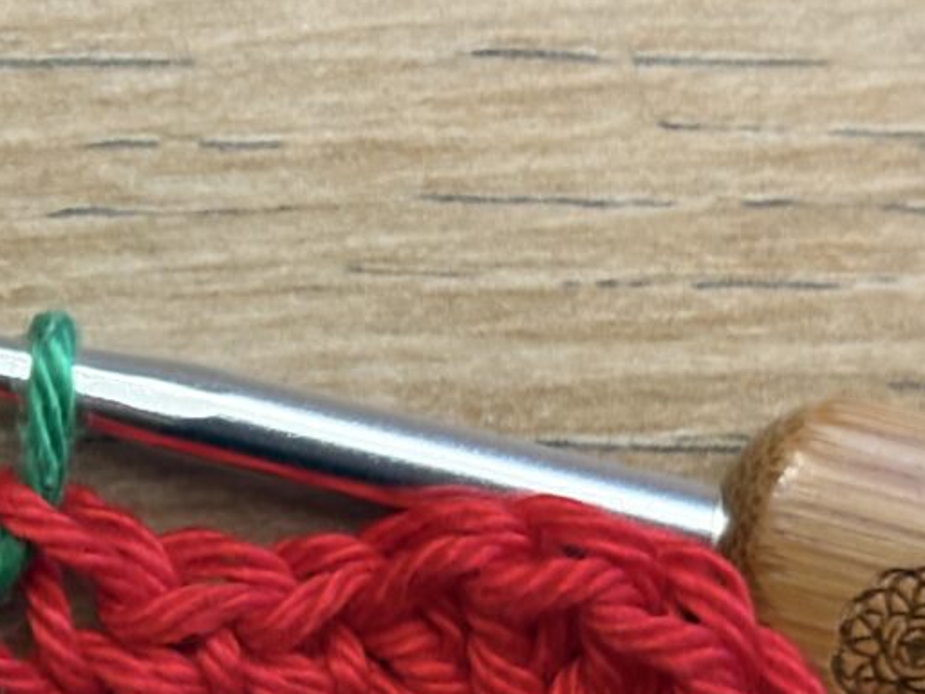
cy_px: 600
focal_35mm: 104
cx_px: 105
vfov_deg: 14.1
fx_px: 2779
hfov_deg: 18.6
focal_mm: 5.96
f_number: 1.6
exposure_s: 1/25
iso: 400
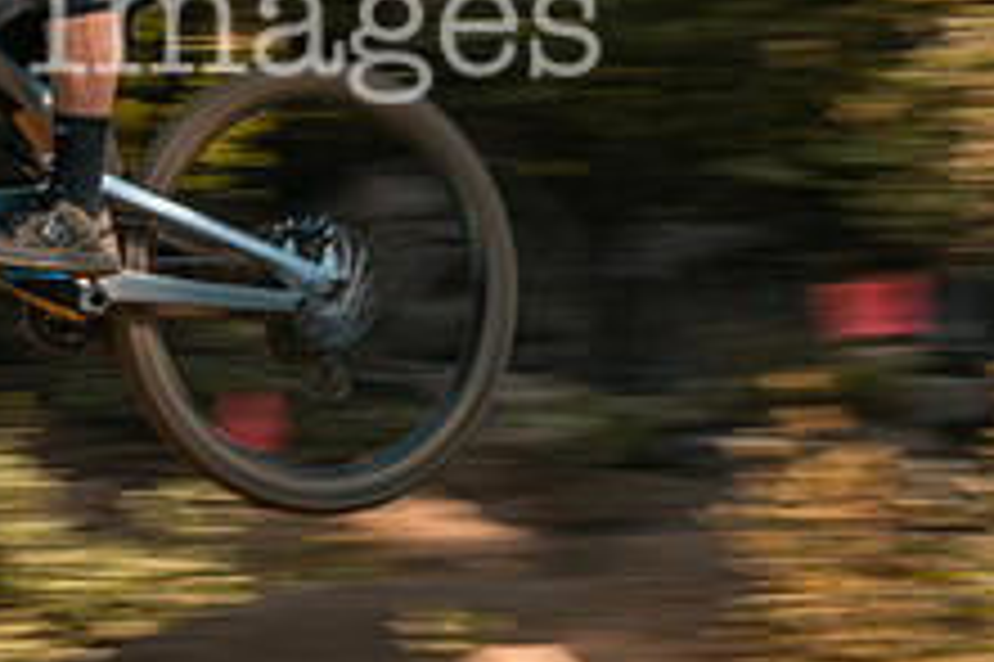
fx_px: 14485
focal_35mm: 525
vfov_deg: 2.6
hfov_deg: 3.9
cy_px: 0
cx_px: -121
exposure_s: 1/80
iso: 280
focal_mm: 200
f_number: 16
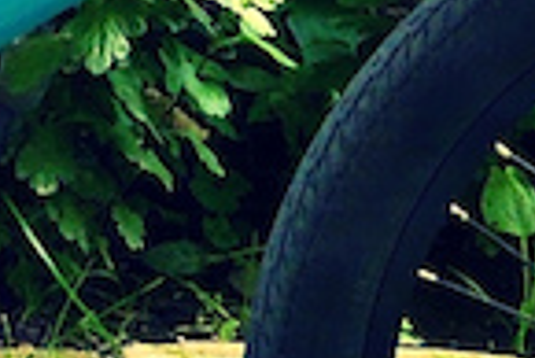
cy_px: -280
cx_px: -325
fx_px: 3823
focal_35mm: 257
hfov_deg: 7.8
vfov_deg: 5.3
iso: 200
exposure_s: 1/30
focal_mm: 5.8
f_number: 2.8
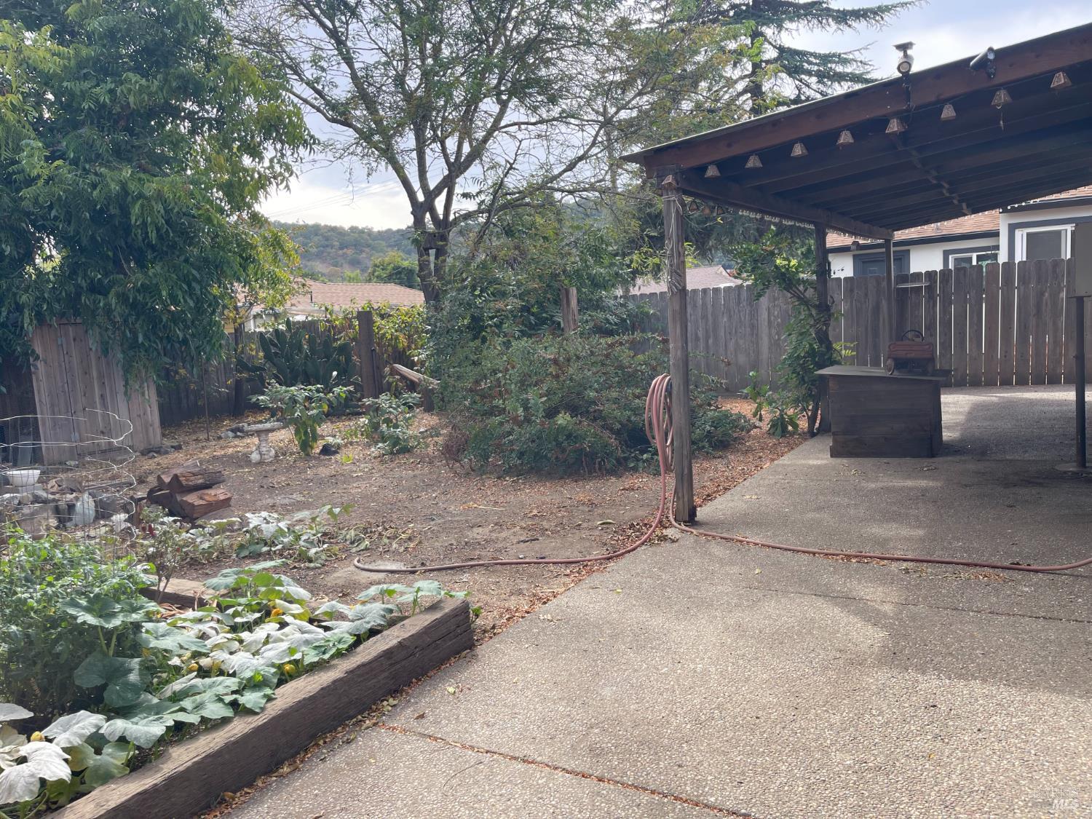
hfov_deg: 69.4
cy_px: 410
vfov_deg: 54.9
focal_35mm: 25
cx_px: 546
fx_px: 789
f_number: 1.6
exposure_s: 1/770
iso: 32
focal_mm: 5.1
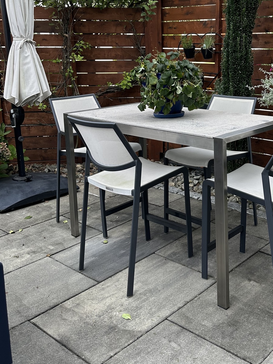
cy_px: 125
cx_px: 197
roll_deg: -0.9
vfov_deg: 46.1
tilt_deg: -10.6
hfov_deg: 35.3
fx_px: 420
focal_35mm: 40
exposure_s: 1/918
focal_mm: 6.86
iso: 80
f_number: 1.78
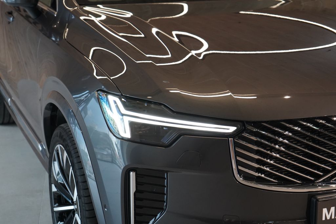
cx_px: 168
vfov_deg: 19.5
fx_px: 653
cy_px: 112
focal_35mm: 70
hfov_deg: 28.8
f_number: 5.6
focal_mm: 70
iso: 5000
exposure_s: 1/160
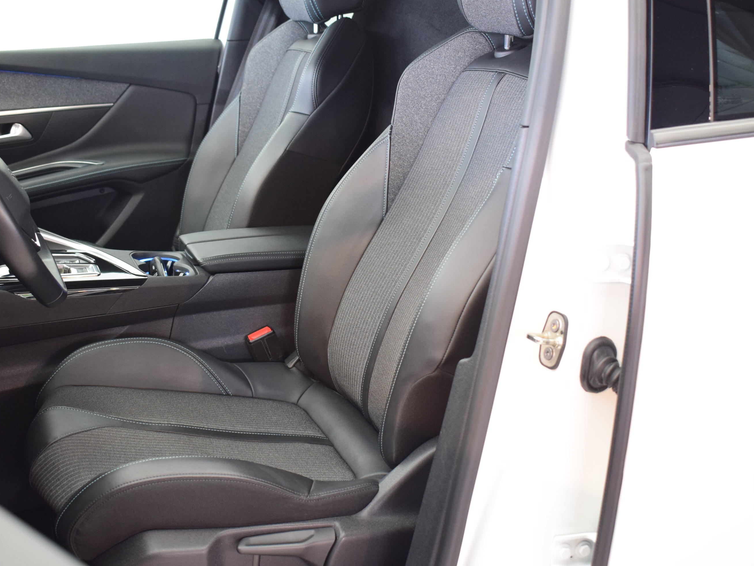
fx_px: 1002
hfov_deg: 41.2
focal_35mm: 46
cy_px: 284
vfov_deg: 31.5
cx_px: 347
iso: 1600
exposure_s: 1/30
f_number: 4.2
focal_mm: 28
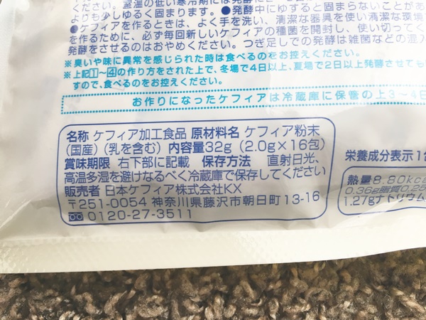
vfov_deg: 48.2
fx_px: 357
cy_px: 160
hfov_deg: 61.7
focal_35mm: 29
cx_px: 213
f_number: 2.2
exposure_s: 1/30
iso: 32
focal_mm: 4.15
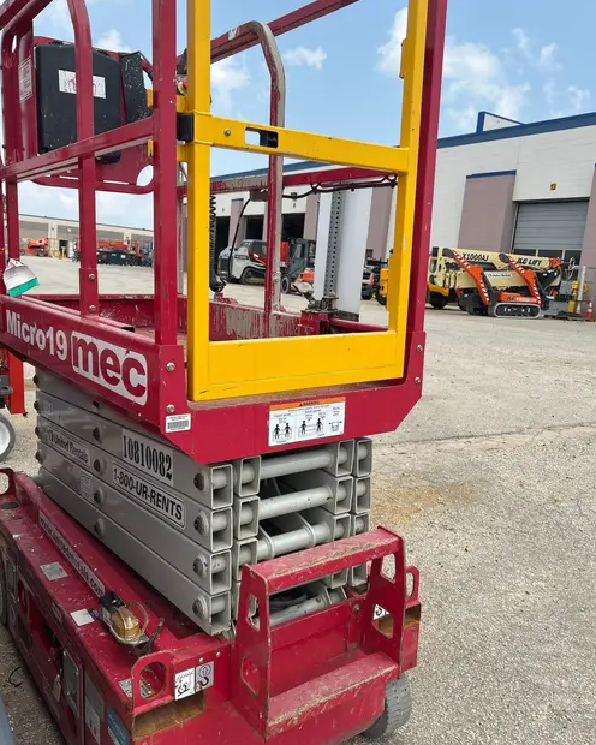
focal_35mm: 30
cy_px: 366
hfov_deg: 48.5
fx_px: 661
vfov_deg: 58.8
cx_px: 308
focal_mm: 5.7
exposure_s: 1/3571
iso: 50
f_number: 1.5
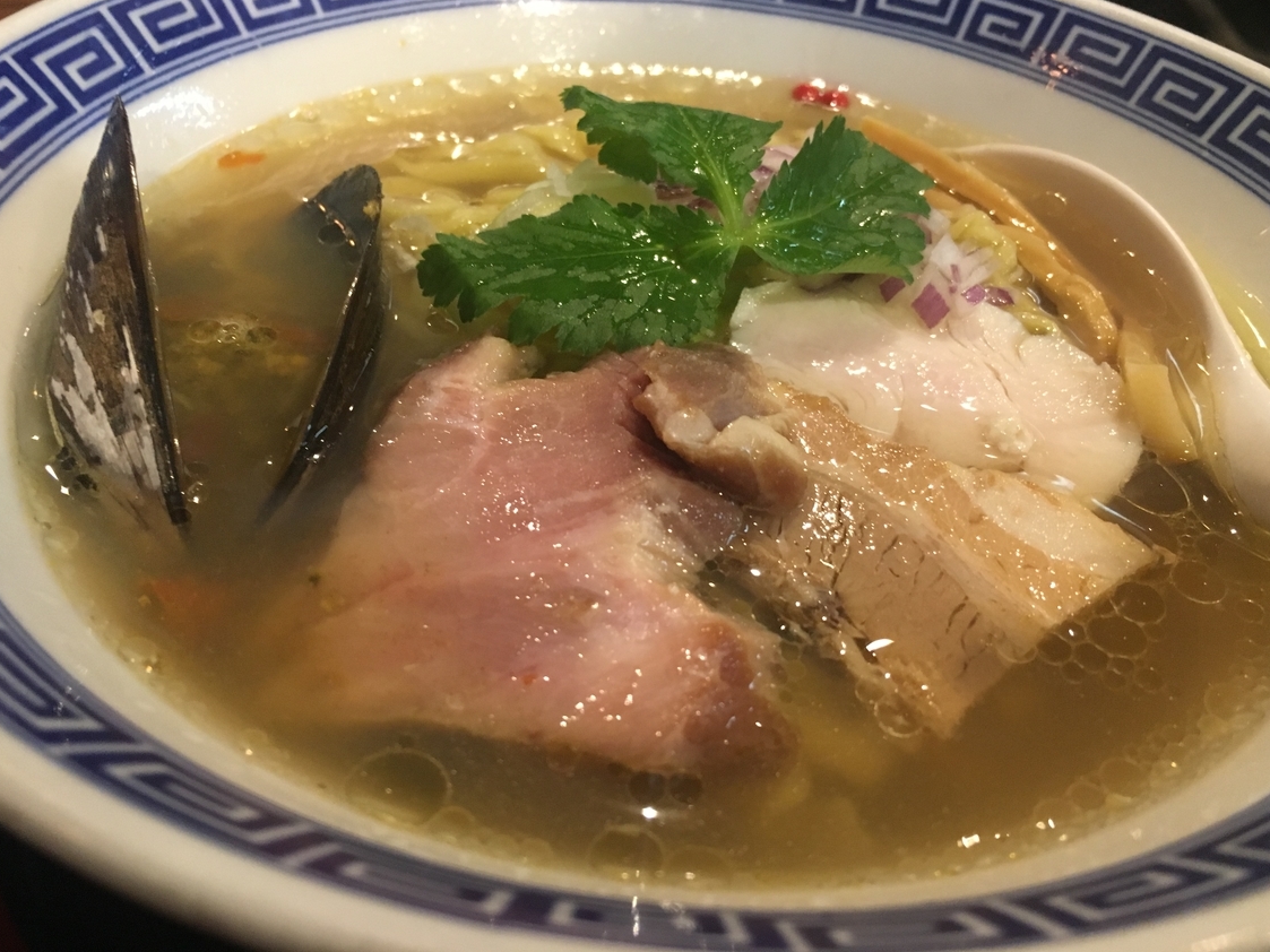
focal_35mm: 31
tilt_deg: -39.6
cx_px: 657
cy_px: 445
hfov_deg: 58.3
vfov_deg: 45.4
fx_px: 1137
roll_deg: -4.7
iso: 200
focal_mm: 4.15
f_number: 2.2
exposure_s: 1/17
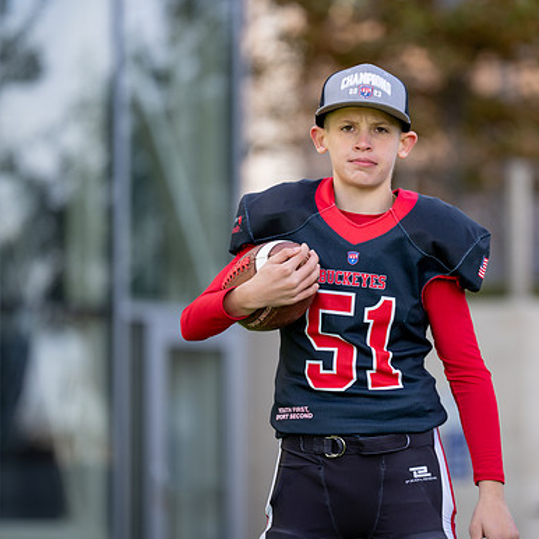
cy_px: 265
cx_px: 373
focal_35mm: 218
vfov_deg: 8.0
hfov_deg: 8.0
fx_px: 3840
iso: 100
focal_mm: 165
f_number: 2.8
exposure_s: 1/500
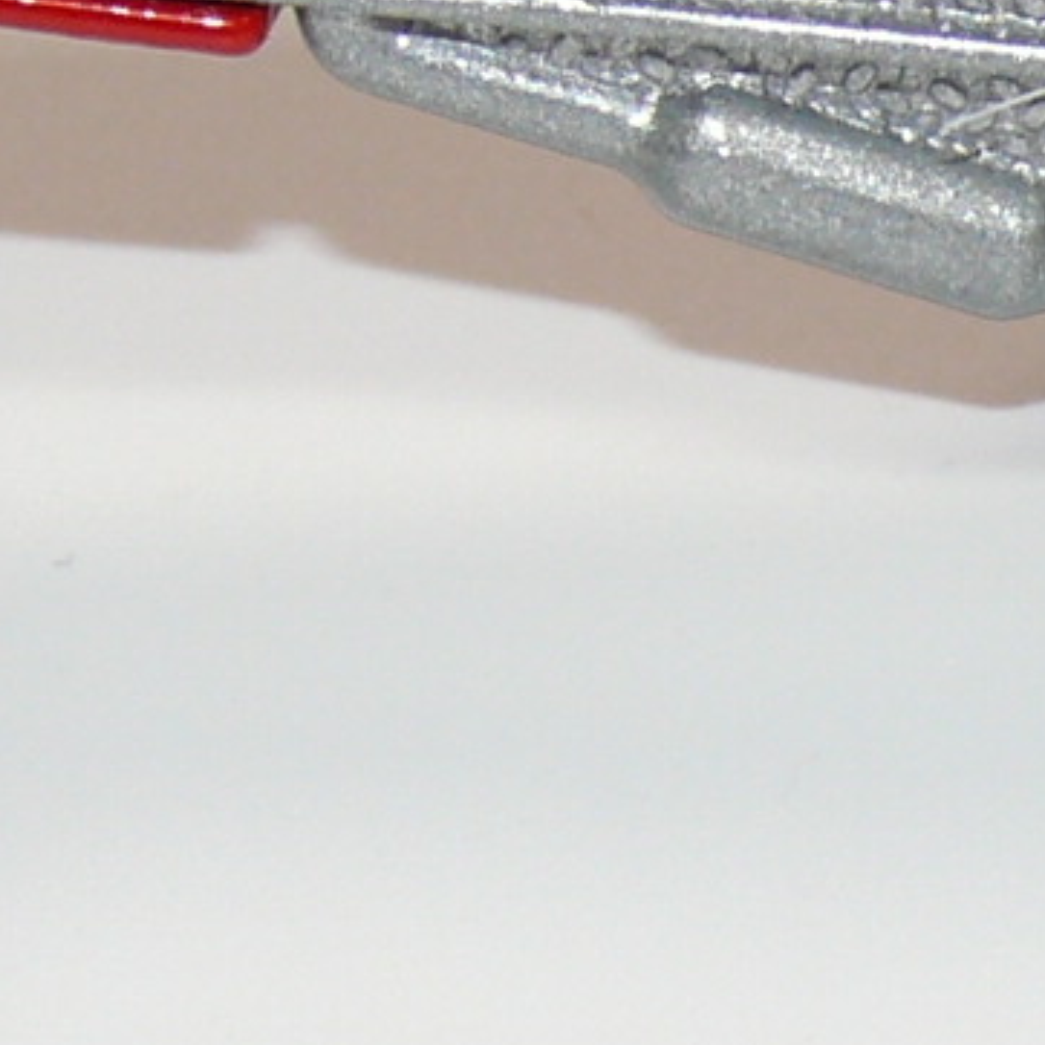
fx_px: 13628
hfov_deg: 4.4
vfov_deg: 4.4
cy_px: -320
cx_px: 1010
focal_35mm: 399
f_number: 4
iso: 100
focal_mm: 13.3
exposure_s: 1/30
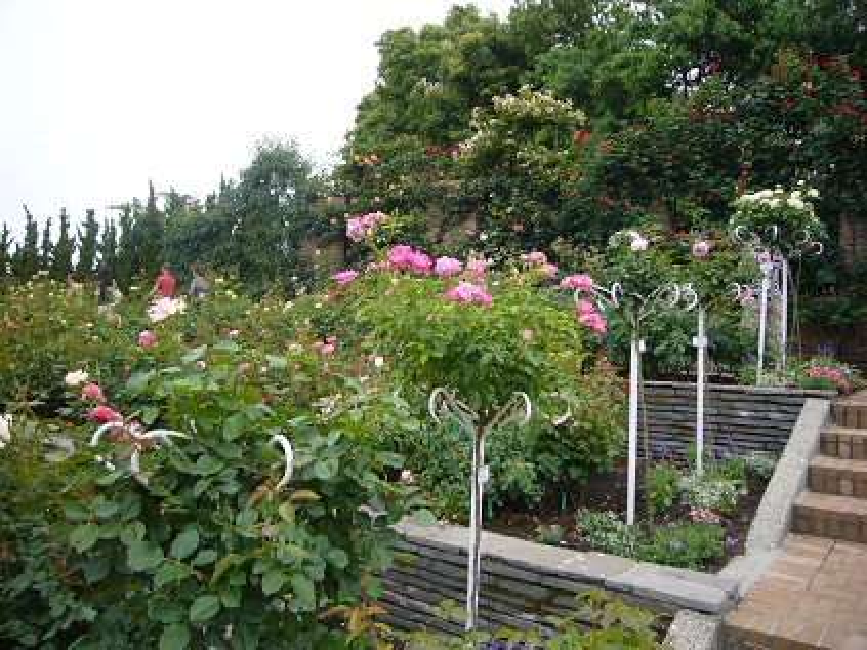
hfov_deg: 61.7
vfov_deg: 48.2
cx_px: 434
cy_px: 325
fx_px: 726
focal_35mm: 29
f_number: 2.8
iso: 100
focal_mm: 4.7
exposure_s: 1/500
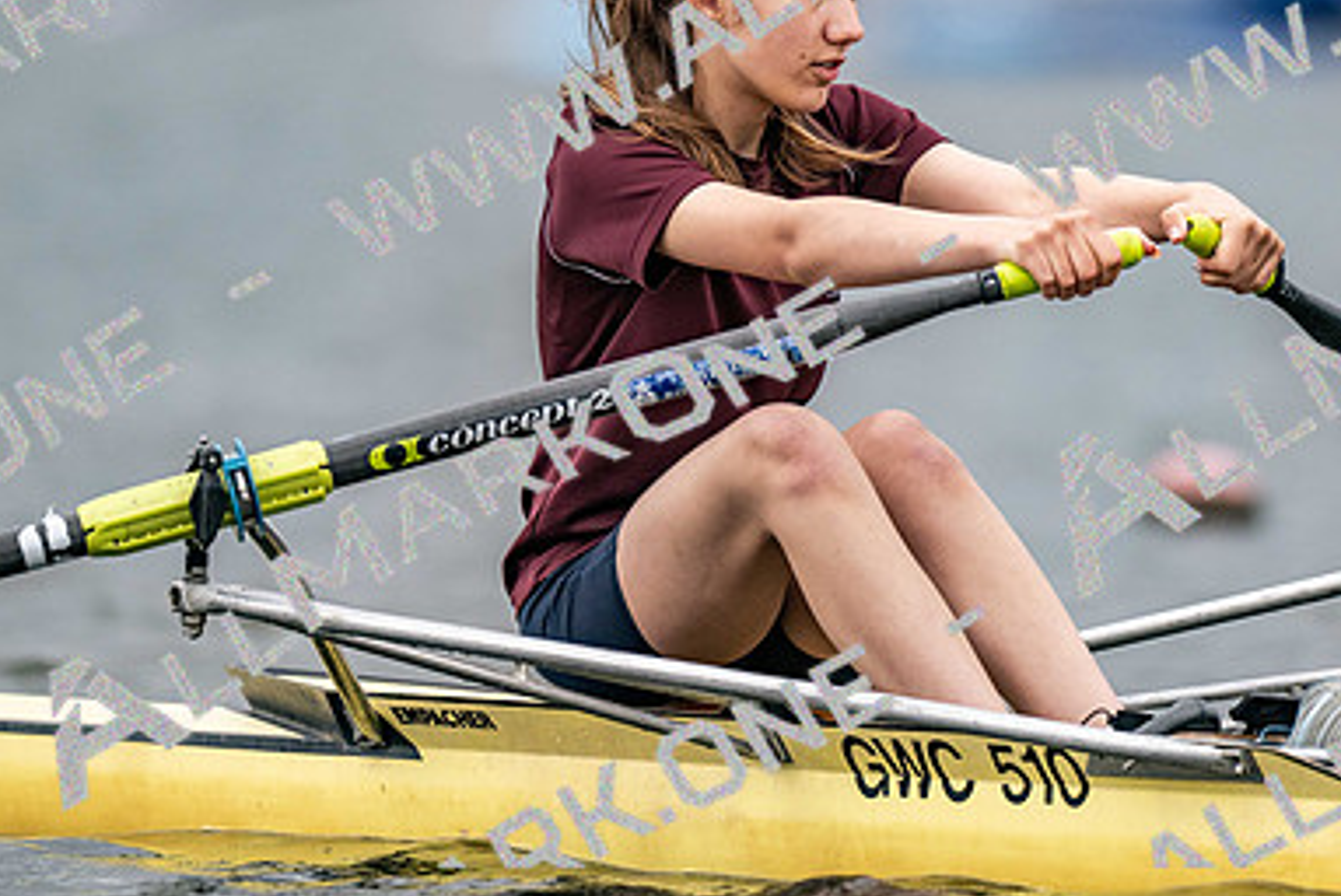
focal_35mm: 908
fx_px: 33848
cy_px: 268
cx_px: 760
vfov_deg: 1.5
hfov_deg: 2.3
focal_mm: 600
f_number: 4
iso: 500
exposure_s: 1/2500
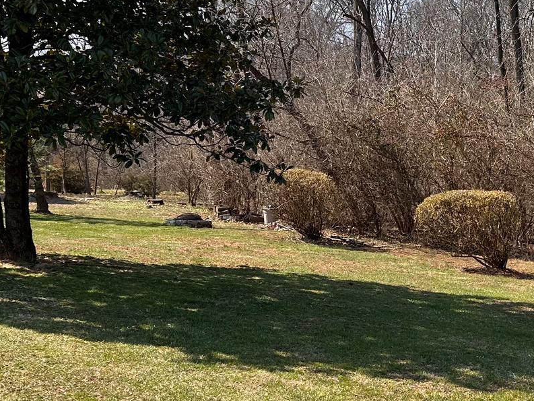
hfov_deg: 29.7
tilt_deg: -9.5
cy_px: 266
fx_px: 957
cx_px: 494
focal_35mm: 62
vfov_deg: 23.6
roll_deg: -1.0
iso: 80
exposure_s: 1/2252
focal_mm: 6.86
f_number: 1.78
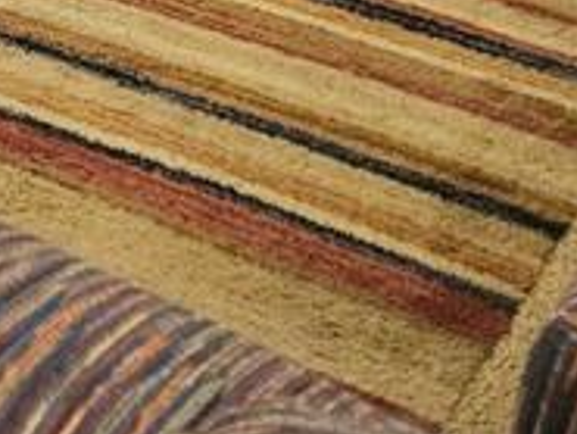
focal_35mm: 127
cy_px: -403
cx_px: -465
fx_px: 2118
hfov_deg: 13.8
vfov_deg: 10.8
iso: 1000
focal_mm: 5.4
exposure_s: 1/120
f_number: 1.8
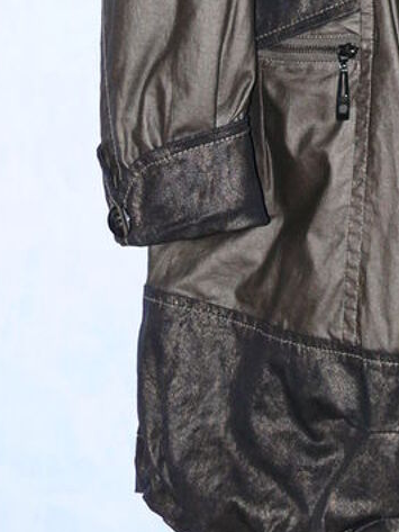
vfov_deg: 13.7
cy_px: -80
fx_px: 2166
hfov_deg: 10.3
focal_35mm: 141
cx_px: 510
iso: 100
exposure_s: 1/30
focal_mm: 9.2
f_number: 3.2
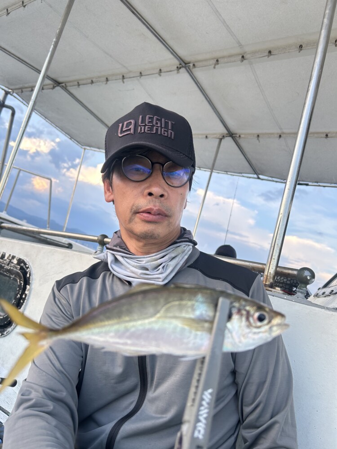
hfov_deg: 53.1
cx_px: 168
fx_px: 337
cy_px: 224
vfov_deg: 67.3
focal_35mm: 26
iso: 40
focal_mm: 5.7
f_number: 1.5
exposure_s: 1/184
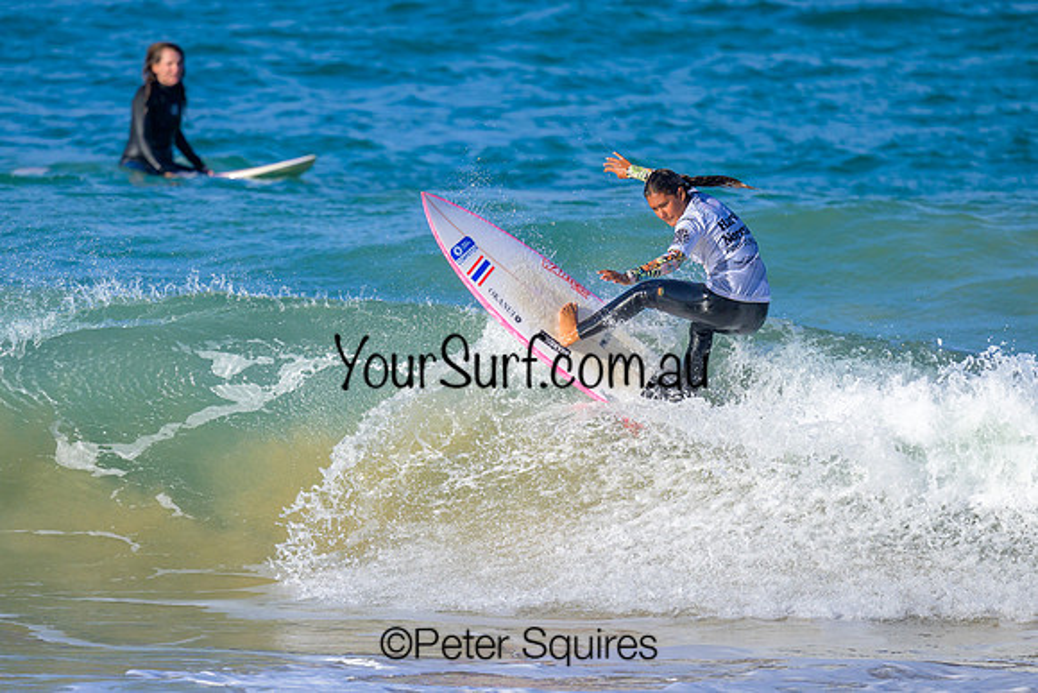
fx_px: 31677
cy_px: 310
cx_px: 482
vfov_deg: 1.3
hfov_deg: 1.9
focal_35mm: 1098
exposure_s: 1/2000
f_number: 6.3
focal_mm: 800
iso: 360
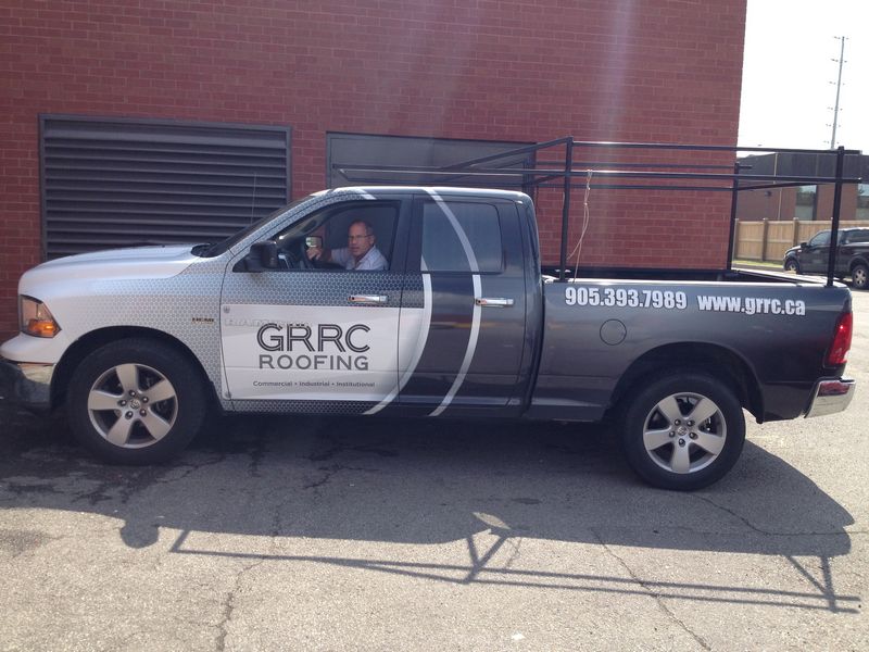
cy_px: 326
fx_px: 879
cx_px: 434
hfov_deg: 52.6
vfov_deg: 40.7
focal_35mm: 35
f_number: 2.4
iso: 50
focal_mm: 4.28
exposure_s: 1/812
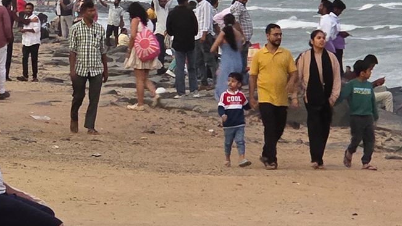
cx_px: 55
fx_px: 2462
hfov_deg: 9.3
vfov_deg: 5.3
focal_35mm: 231
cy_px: 131
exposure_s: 1/33.3
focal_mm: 7
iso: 500
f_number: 2.4
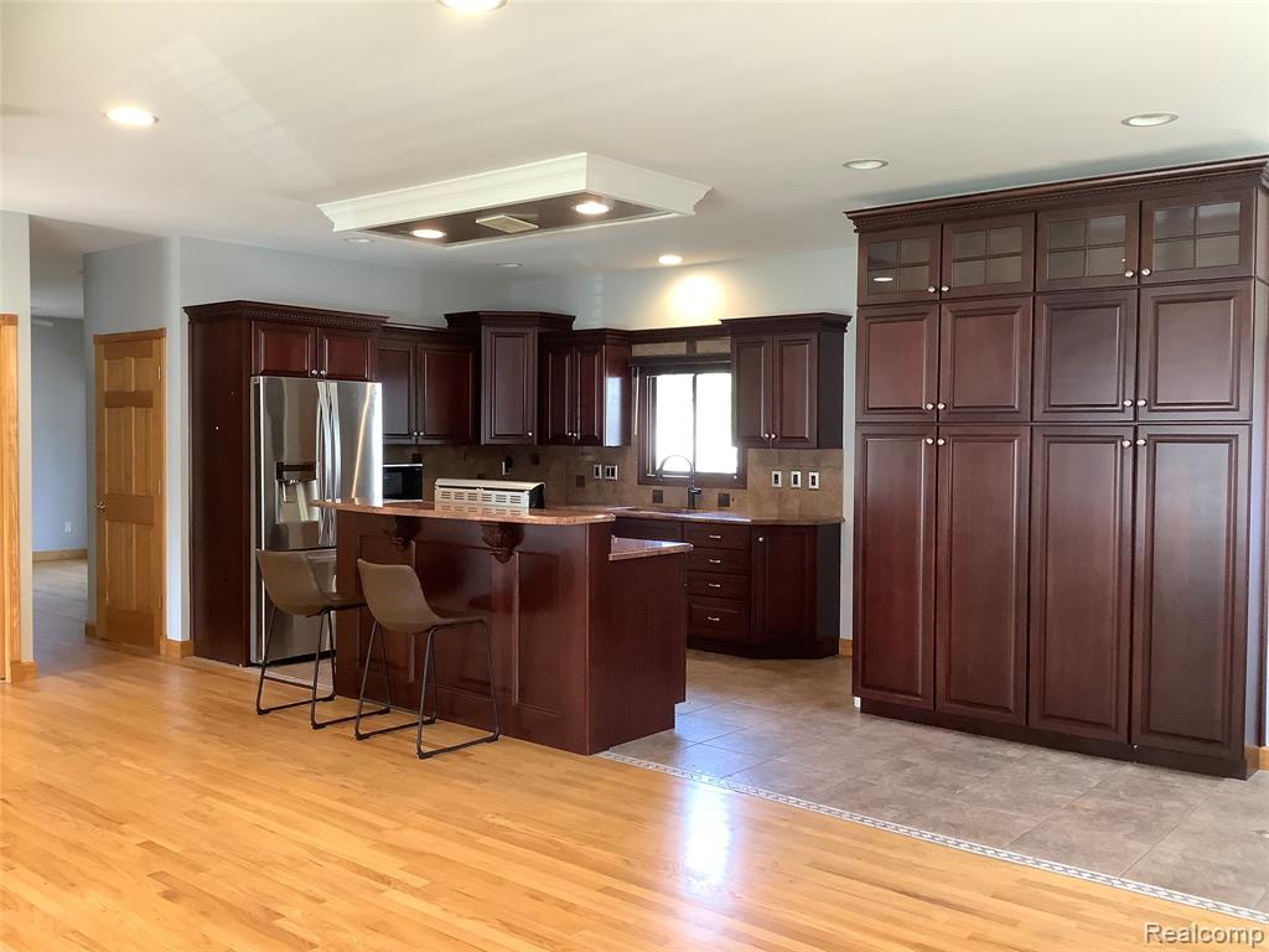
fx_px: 1136
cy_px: 476
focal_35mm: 31
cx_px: 634
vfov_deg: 45.4
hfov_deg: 58.4
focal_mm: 3.3
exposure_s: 1/60
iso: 200
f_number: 2.4
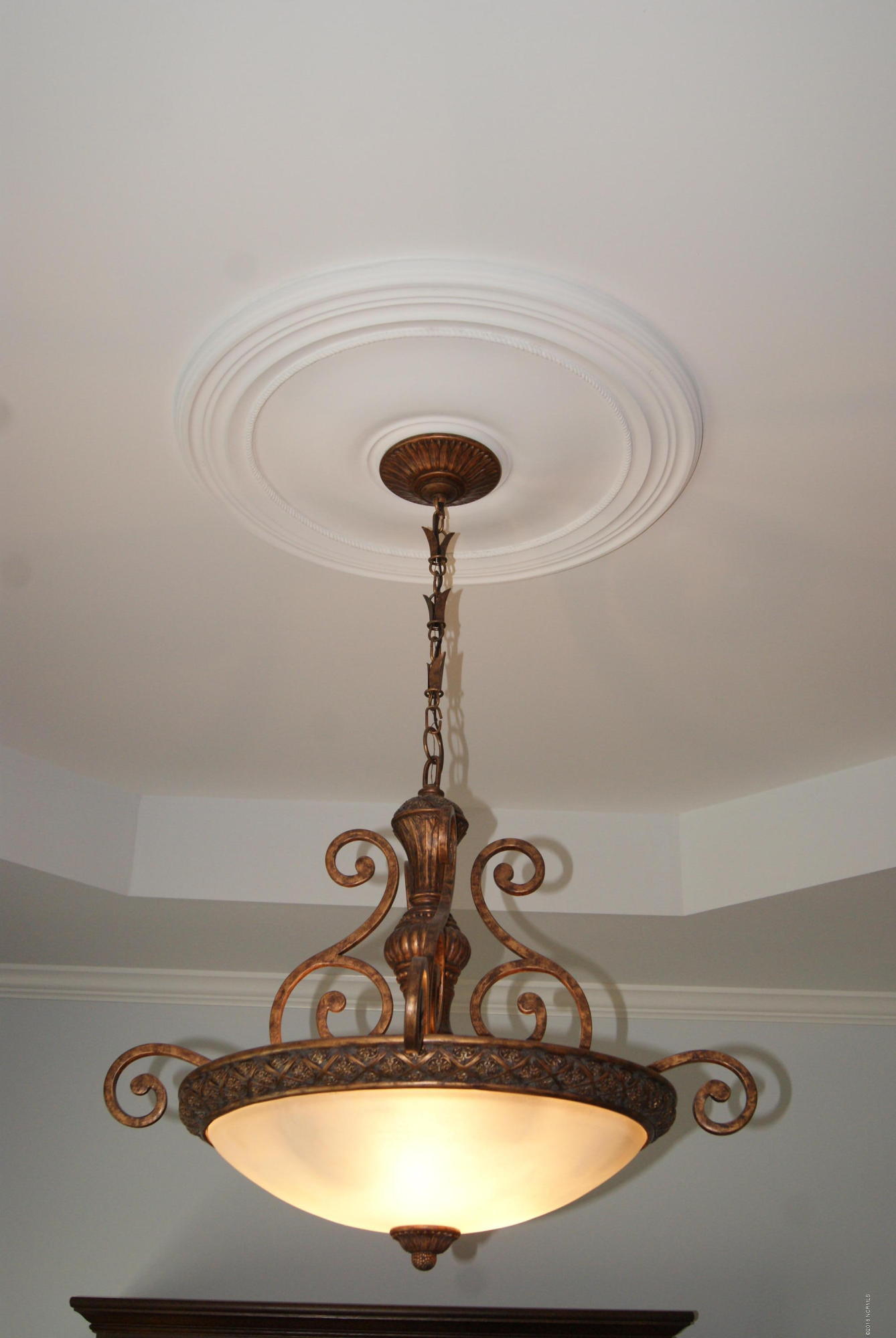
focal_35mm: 39
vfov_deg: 49.5
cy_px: 669
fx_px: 1452
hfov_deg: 34.3
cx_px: 448
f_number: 5.6
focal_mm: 26
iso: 500
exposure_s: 1/125
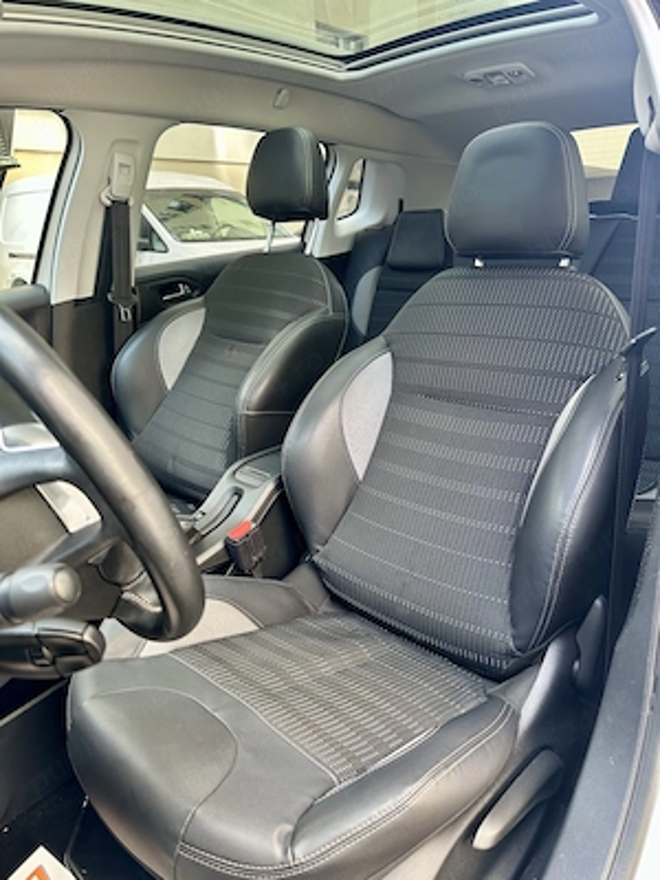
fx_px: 610
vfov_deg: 71.6
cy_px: 440
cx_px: 330
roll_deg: +0.9
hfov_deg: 56.8
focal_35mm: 24
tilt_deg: -19.0
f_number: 1.78
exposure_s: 1/121
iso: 80
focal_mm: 6.86
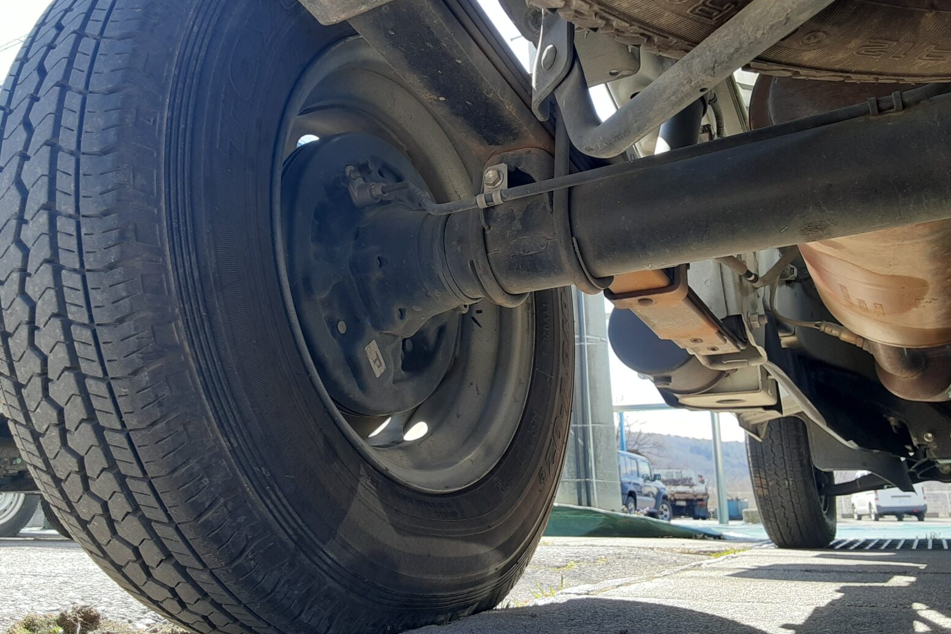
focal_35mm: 29
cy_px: 274
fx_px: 766
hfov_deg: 63.7
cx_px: 471
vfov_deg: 44.9
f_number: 1.9
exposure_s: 1/123
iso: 40
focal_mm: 2.91
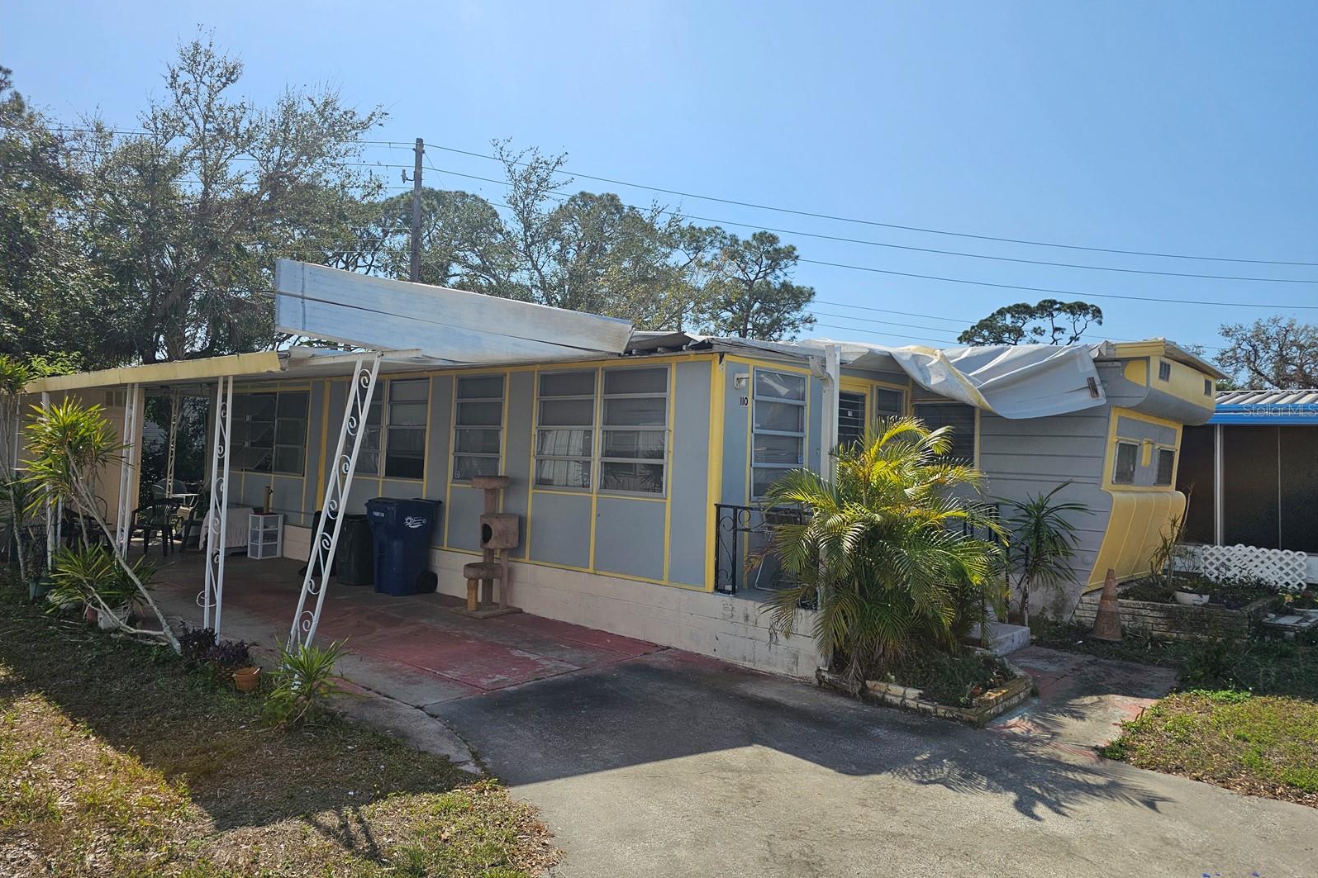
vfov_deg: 53.1
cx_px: 659
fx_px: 879
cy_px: 410
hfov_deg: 73.7
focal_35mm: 24
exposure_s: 1/1269
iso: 10
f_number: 1.7
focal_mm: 6.3
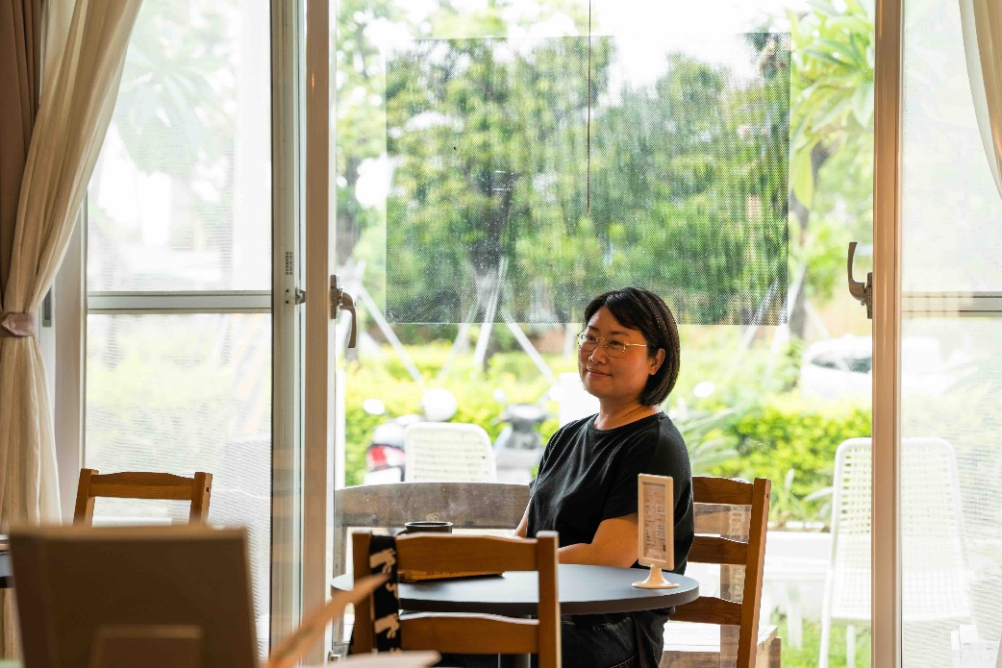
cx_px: 599
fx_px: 2394
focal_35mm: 86
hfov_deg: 23.6
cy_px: 331
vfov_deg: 15.9
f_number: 2.8
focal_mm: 70
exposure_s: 1/125
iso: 125
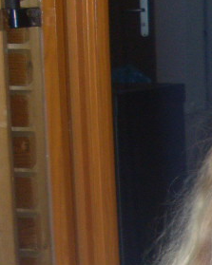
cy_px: 192
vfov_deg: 14.1
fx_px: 1067
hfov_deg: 10.2
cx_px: 471
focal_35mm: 136
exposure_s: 1/45
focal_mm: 6.3
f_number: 3
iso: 100
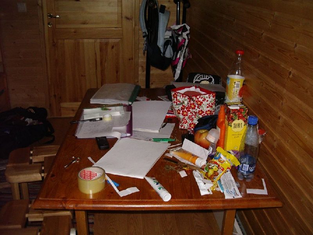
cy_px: 118
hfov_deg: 49.0
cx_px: 156
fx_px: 344
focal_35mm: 38
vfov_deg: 37.7
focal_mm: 5.8
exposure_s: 1/60
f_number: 2.6
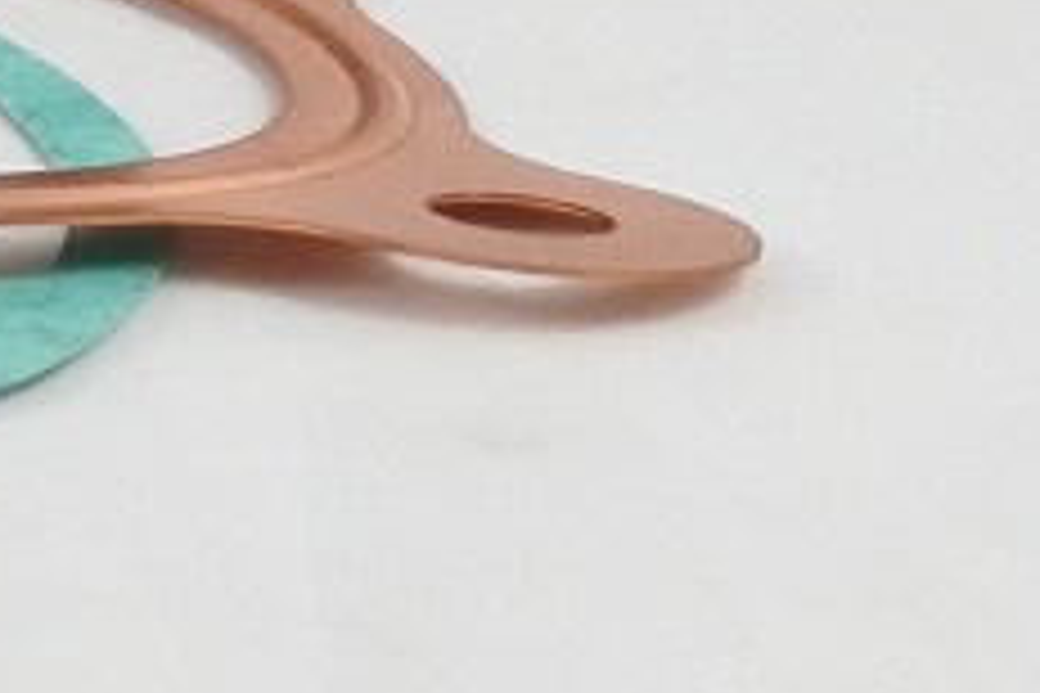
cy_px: -1024
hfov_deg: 7.5
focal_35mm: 234
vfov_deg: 5.6
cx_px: -2242
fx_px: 6759
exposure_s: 1/160
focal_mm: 12.1
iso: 400
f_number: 3.8
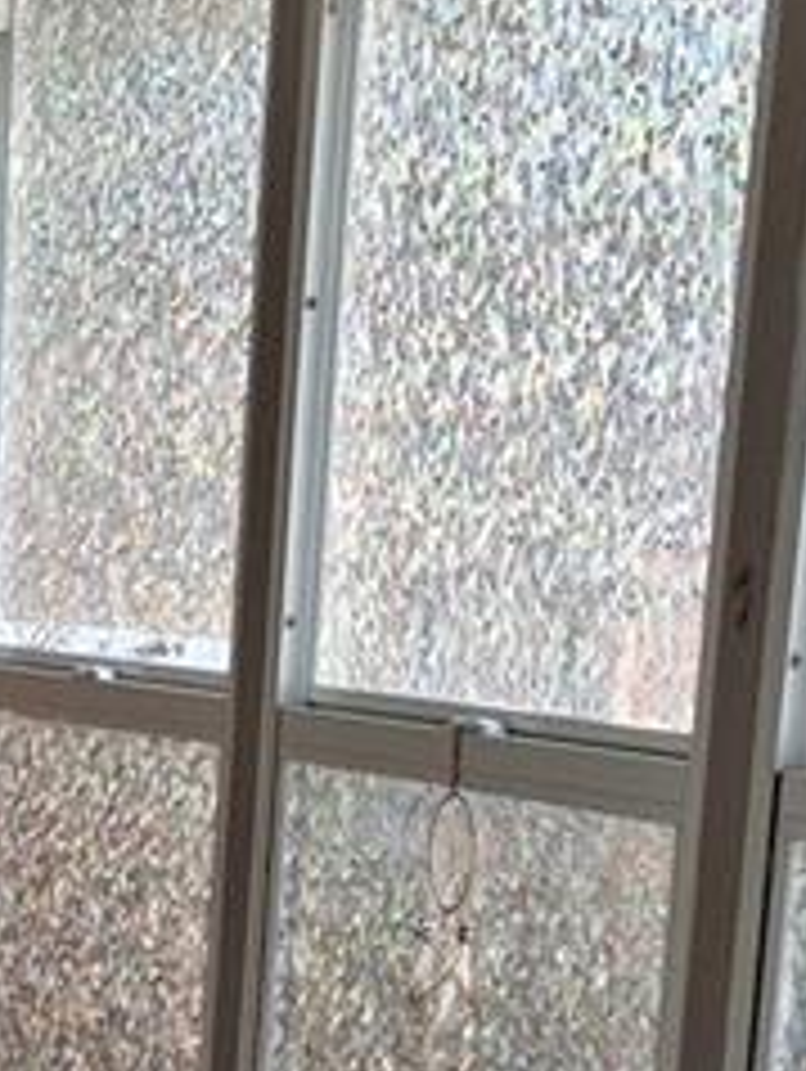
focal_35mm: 136
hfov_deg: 10.3
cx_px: -684
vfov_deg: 13.2
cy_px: 1881
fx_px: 4215
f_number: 1.8
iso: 100
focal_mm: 4
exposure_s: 1/120
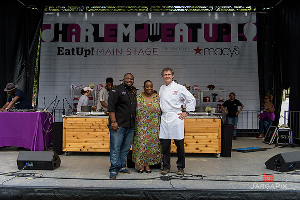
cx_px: 150
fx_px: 267
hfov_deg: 58.7
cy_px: 100
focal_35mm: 32
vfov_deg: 41.1
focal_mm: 32
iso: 200
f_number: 3.2
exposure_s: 1/1600
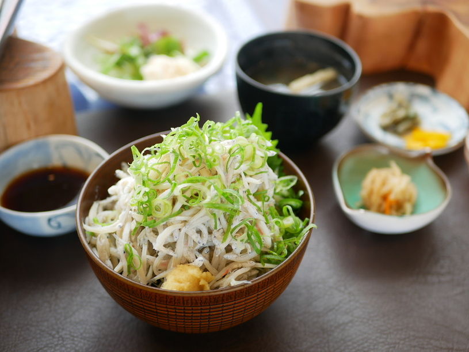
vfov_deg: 29.1
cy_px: 176
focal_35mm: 50
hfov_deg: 38.2
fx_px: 677
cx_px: 234
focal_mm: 25
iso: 200
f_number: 2
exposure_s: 1/160
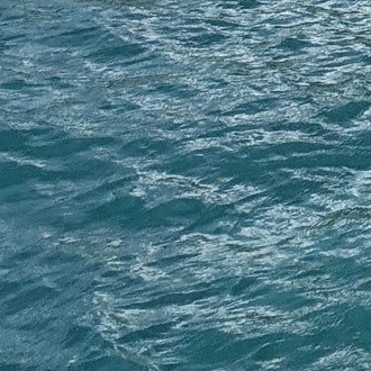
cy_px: -490
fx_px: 1673
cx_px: 578
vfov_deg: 10.9
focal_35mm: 138
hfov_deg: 12.0
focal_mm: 2.69
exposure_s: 1/1923
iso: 25
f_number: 1.9
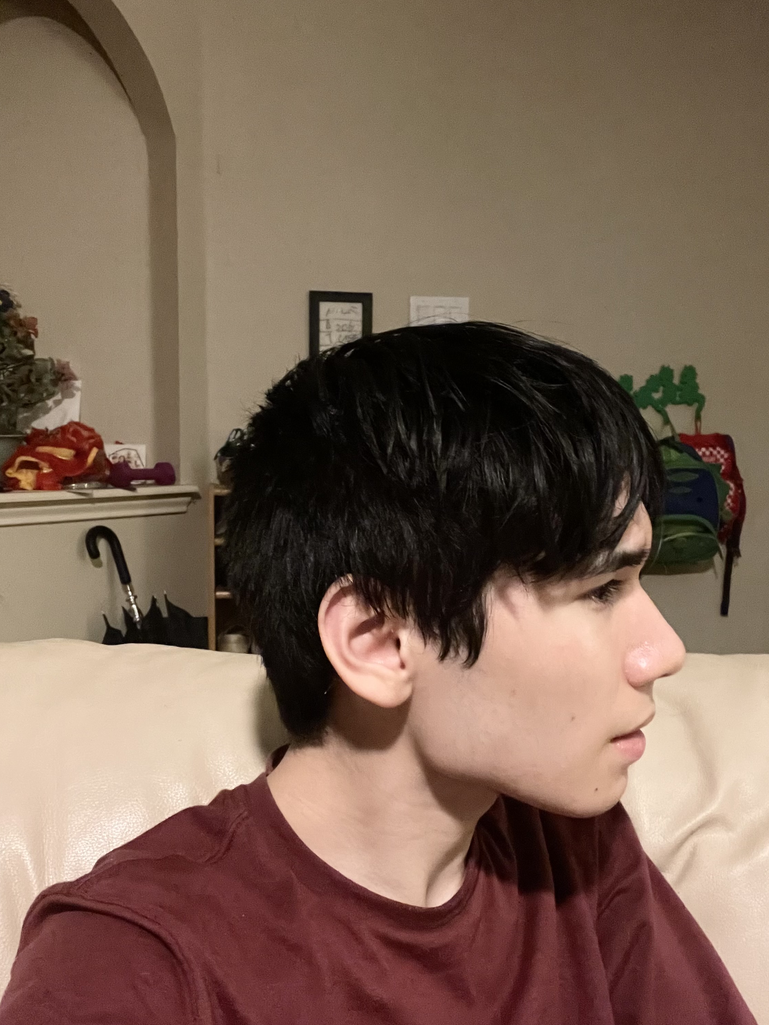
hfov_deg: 45.4
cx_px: 393
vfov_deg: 58.3
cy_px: 522
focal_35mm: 31
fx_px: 918
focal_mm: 2.71
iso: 800
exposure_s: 1/15
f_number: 2.2
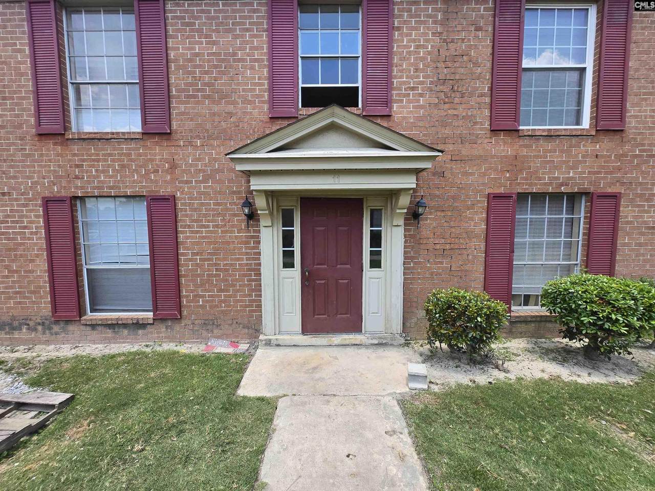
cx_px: 328
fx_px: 246
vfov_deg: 89.9
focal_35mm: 13
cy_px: 246
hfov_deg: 106.2
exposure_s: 1/356
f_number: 2.2
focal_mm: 1.7
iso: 25
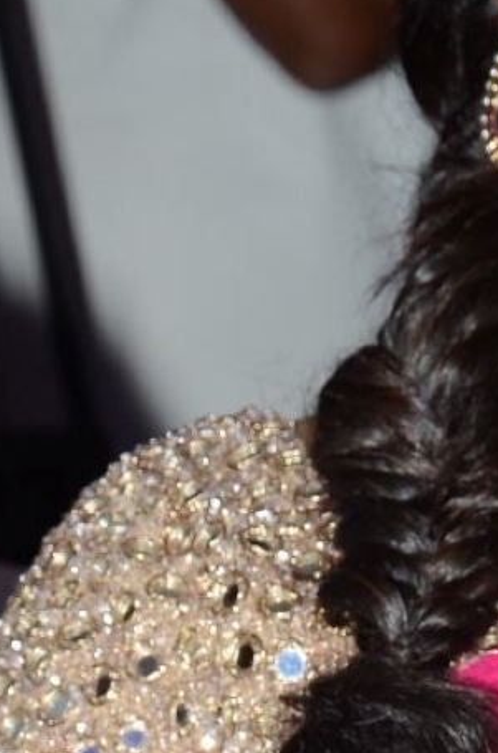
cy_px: 800
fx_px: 11223
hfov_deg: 2.5
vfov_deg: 3.8
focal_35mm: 538
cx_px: 637
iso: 400
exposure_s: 1/125
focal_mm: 90
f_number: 6.3
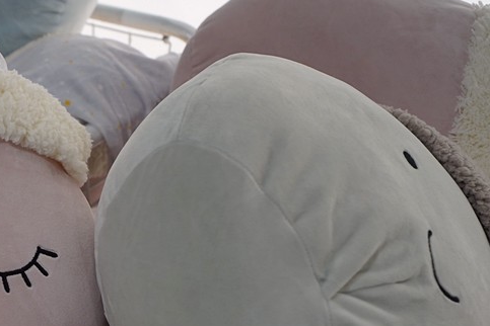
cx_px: -20
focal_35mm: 77
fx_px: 1048
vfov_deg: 17.7
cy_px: 211
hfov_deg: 24.9
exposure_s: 1/160
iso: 400
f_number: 4
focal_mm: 31
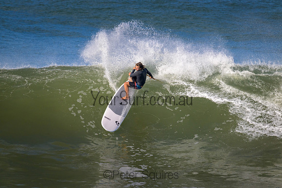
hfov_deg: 2.6
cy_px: 94
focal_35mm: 800
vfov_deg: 1.7
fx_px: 6268
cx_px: 141
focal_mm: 800
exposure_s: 1/2000
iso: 900
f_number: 11
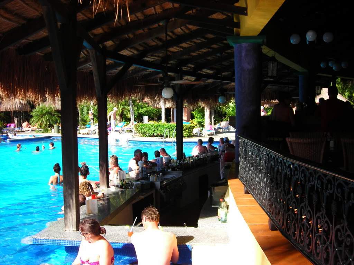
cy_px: 132
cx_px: 177
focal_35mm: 38
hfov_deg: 49.0
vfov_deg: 37.7
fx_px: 389
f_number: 3.2
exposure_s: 1/161
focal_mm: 6.3
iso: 50
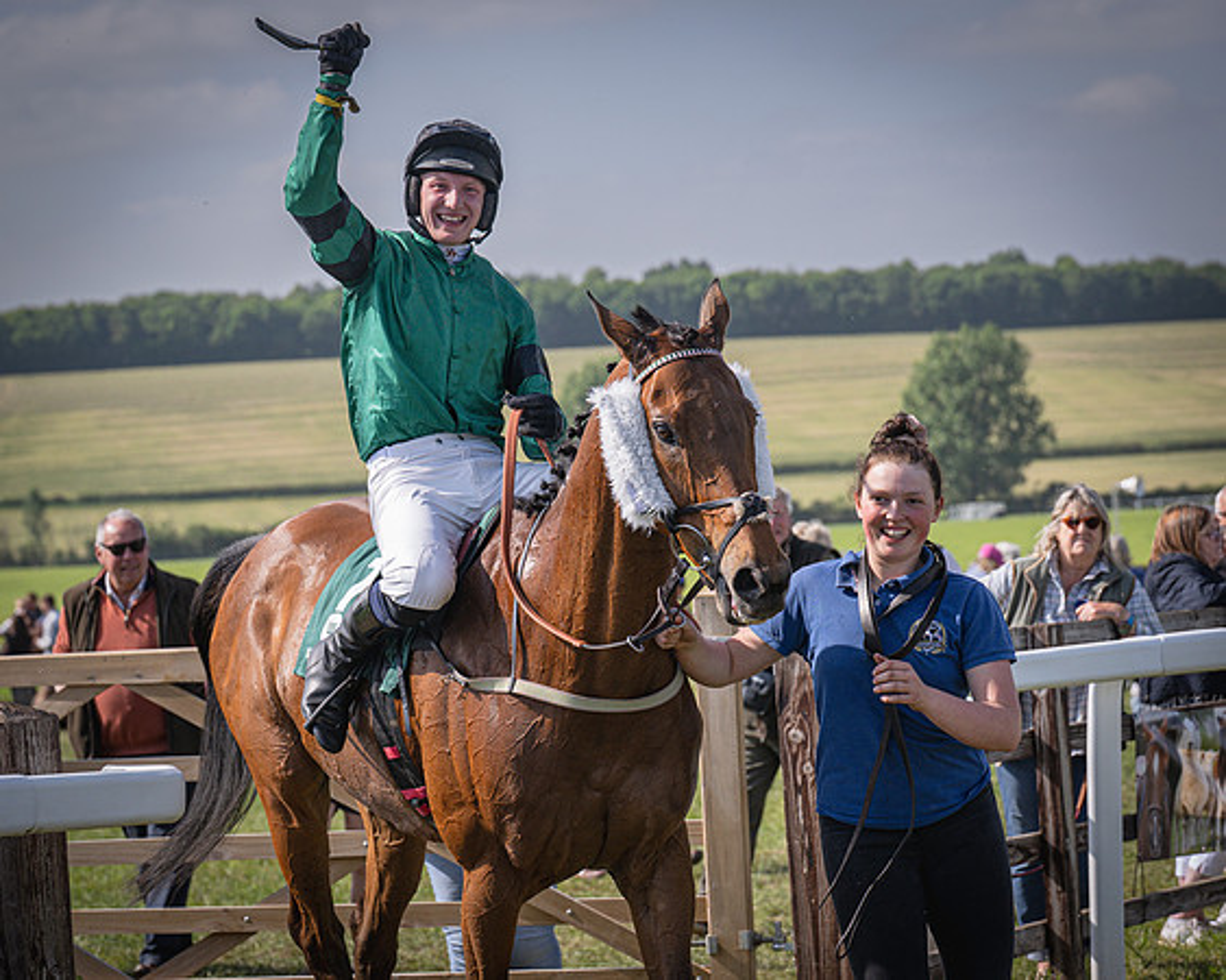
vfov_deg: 12.9
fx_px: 4319
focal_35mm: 119
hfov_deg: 16.2
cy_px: 493
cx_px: 620
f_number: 4
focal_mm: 70
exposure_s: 1/1600
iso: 200
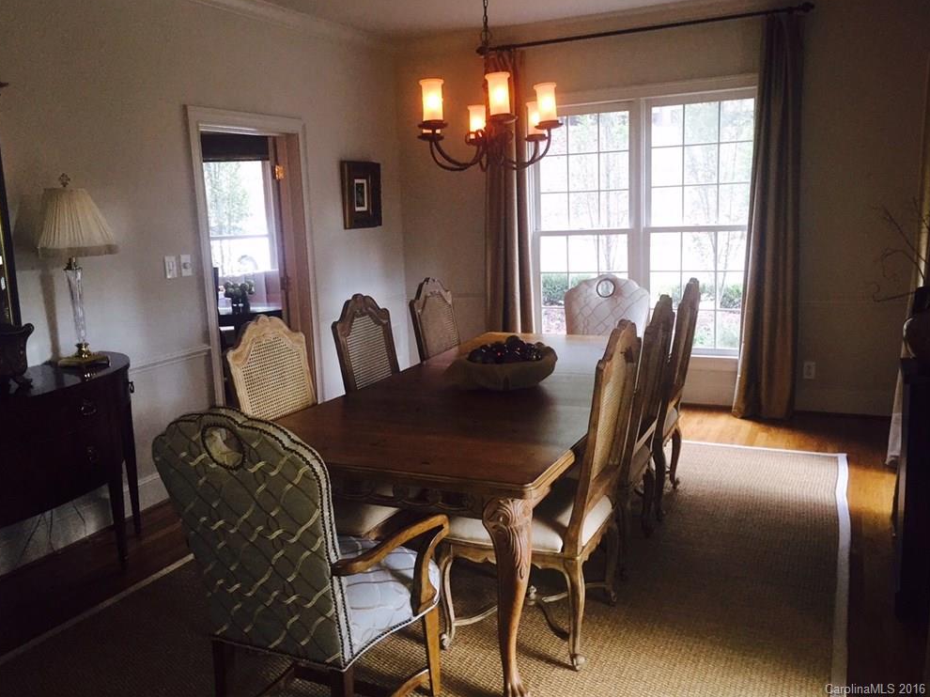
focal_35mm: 30
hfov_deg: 60.0
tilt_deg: -9.6
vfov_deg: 46.8
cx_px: 452
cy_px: 337
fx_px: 806
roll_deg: +1.4
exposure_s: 1/30
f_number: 2.2
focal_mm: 4.15
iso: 250
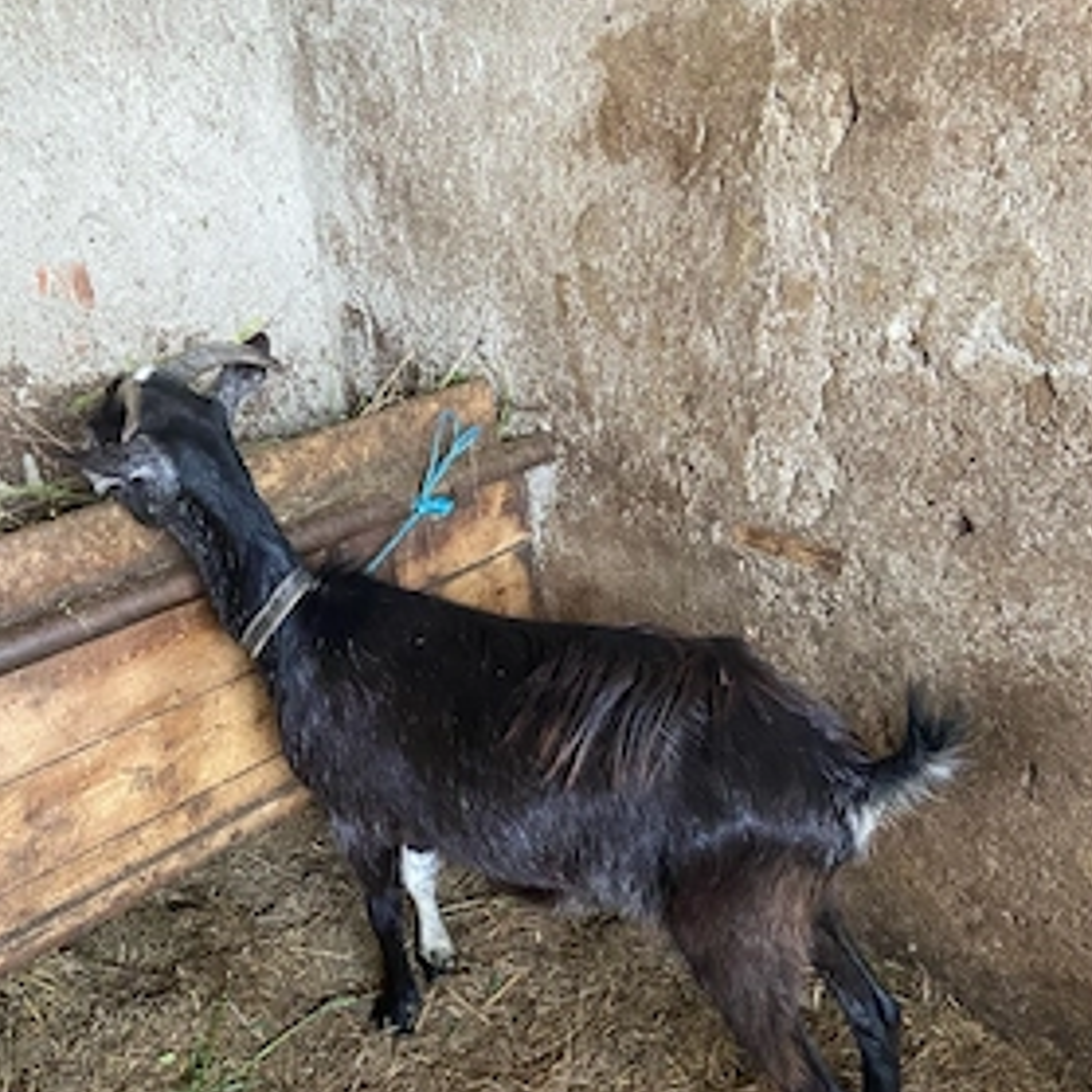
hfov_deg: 49.7
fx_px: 1178
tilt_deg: -28.0
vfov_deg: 49.5
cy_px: 646
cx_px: 517
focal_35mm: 33
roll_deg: +8.9
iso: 500
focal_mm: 4.25
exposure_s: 1/40
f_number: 1.8
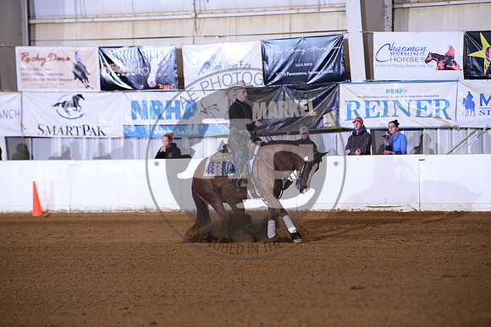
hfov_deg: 10.3
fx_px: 2728
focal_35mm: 200
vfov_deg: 6.9
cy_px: 164
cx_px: 246
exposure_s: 1/200
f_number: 4.5
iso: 3200
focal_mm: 200
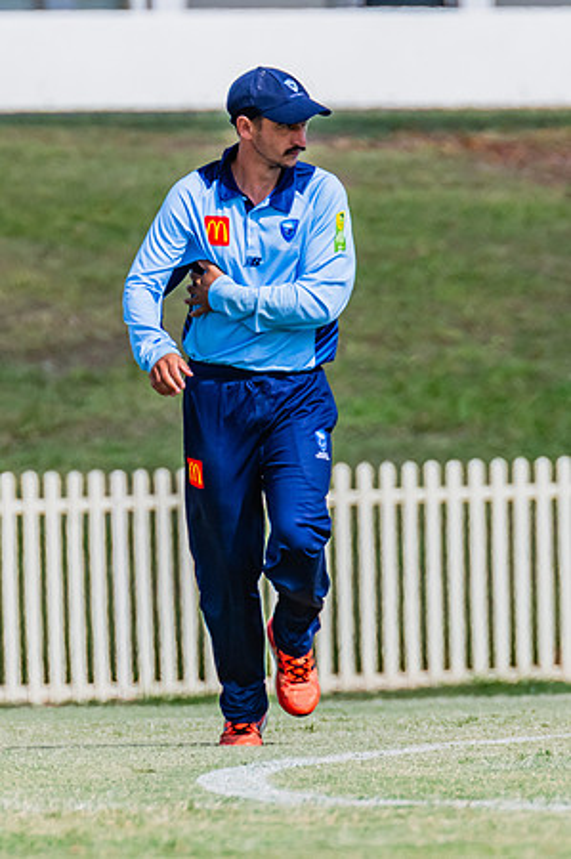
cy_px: 383
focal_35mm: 1103
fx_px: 26304
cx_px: 280
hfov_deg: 1.2
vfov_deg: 1.9
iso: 800
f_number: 9
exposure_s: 1/2000
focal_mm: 600
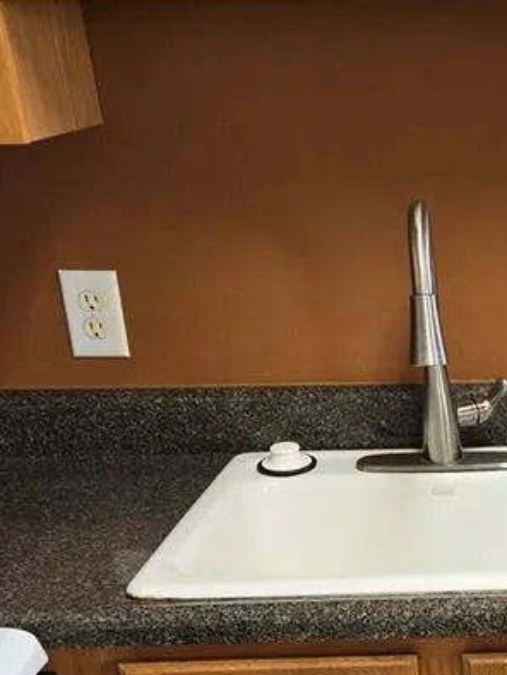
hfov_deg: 19.3
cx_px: 673
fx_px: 1366
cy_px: 658
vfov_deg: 26.4
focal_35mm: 70
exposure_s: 1/120
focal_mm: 5.4
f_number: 1.8
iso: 320
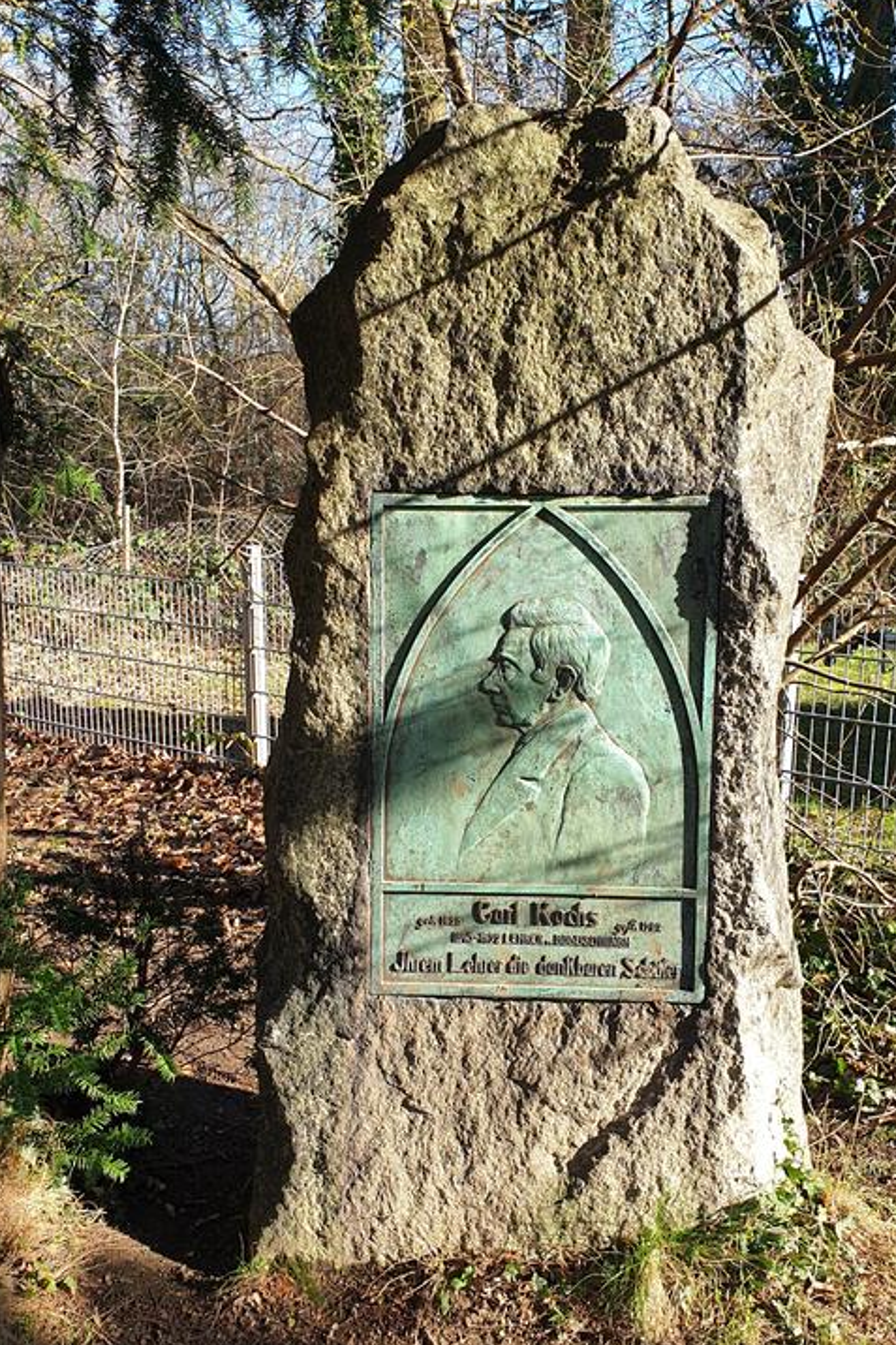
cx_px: 478
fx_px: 1270
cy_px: 729
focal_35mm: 34
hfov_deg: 38.8
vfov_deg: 55.7
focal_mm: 4.3
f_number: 2.4
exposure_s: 1/382
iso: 50
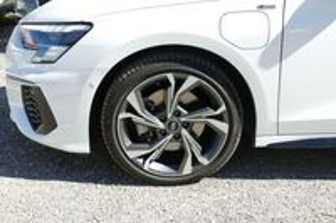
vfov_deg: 31.1
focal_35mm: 43
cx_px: 168
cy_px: 112
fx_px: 401
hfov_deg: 45.5
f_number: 3.2
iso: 125
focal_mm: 15.51
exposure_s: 1/800
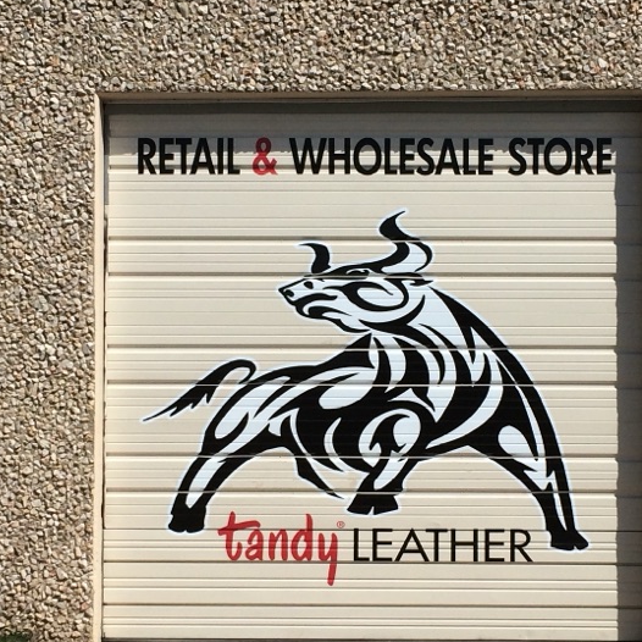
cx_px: 342
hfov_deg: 22.2
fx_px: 1637
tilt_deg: +0.7
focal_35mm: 78
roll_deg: +1.6
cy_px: 387
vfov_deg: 22.2
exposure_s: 1/5128
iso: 32
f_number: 2.2
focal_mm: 4.15
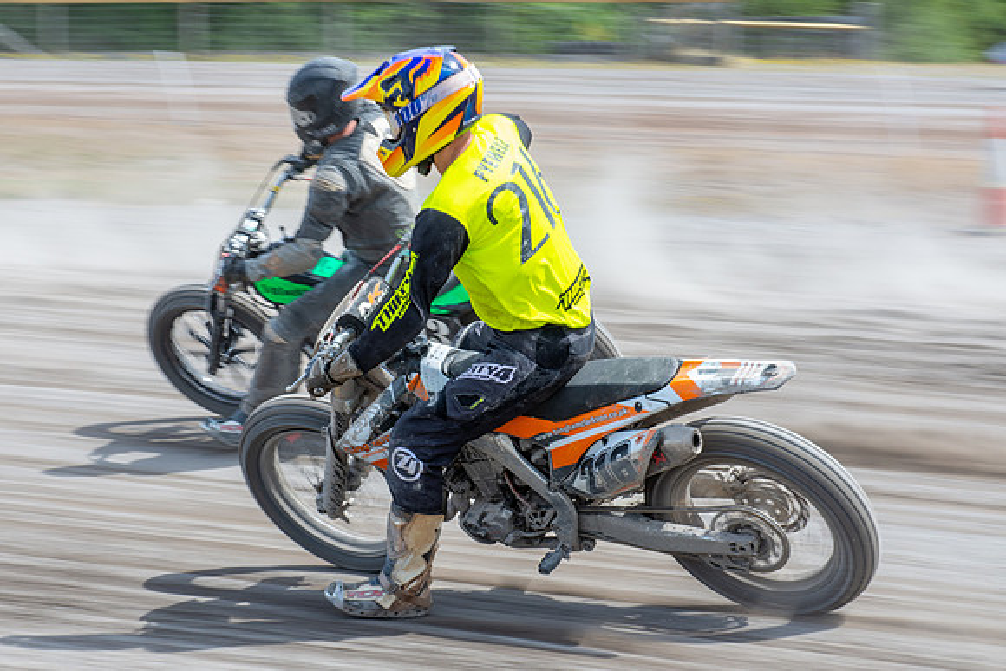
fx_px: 3562
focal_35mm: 127
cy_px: 370
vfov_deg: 10.8
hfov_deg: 16.1
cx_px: 410
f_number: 8
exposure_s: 1/160
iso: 160
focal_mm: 70
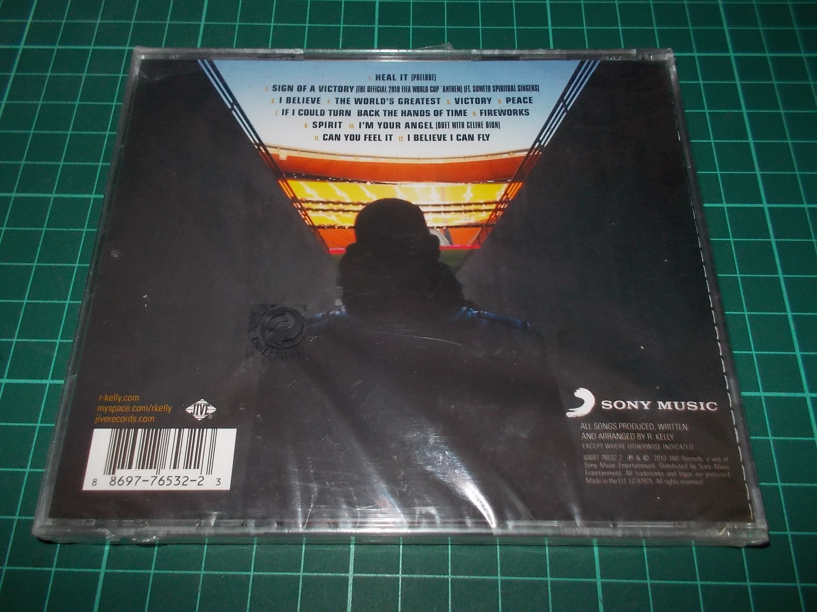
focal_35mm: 29
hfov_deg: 61.7
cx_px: 408
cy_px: 306
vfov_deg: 48.2
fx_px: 684
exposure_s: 1/30
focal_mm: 4.1
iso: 200
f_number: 3.3
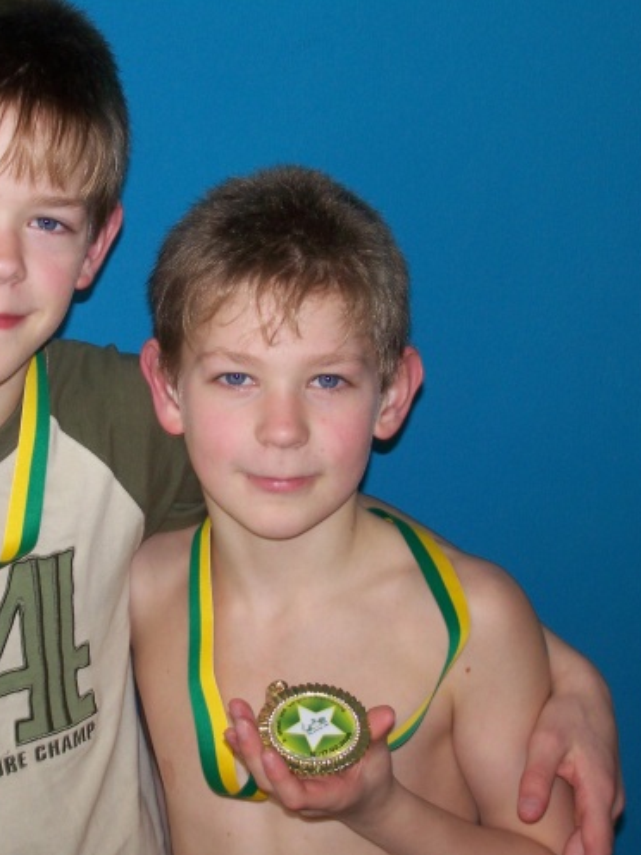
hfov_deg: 16.3
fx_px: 2222
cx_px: 139
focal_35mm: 90
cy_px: 429
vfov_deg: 21.8
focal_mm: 11.1
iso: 80
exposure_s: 1/80
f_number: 3.2
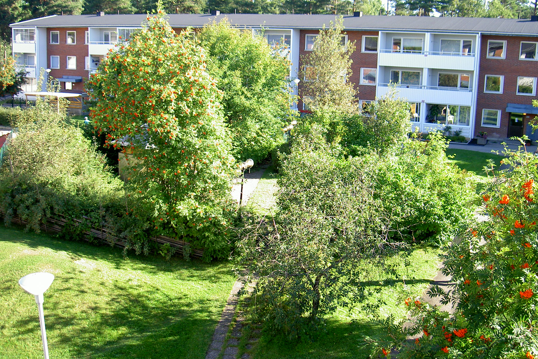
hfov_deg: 47.4
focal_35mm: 41
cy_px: 174
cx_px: 269
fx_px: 613
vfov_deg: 32.6
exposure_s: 1/125
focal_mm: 8
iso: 100
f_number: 2.8
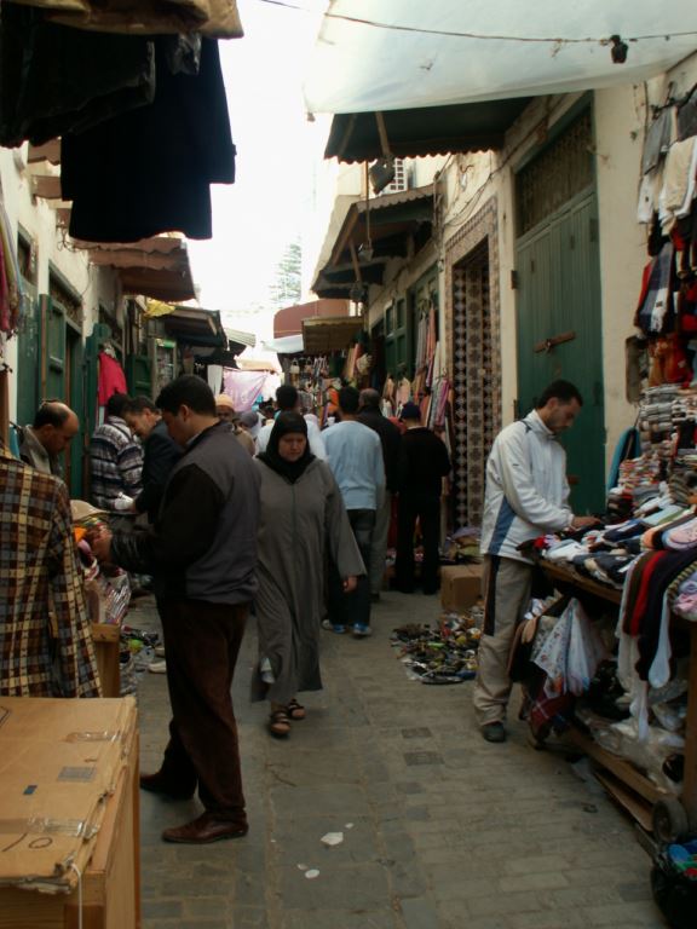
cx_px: 348
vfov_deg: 52.6
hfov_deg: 40.7
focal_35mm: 35
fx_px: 940
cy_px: 464
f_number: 3.5
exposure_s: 1/50
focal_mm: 5.86
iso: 50
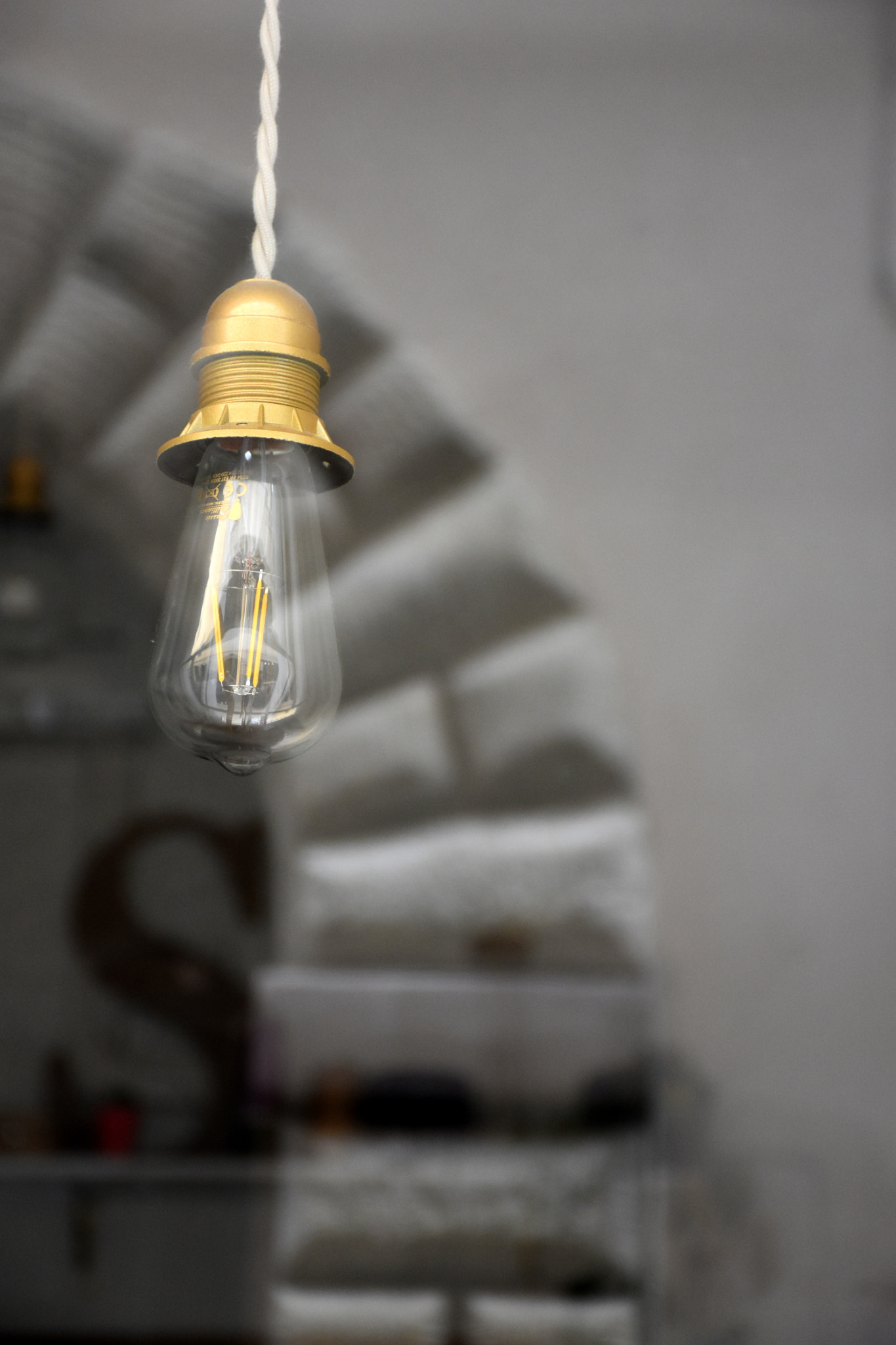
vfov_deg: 19.5
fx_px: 3920
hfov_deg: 13.0
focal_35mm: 105
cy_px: 672
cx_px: 448
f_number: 5
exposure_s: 1/125
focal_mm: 70
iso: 1600
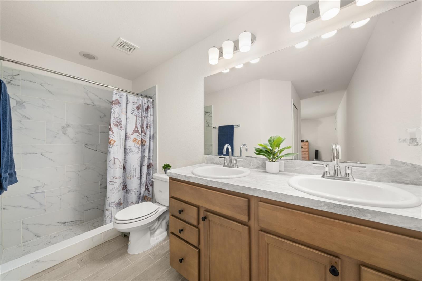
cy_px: 140
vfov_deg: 90.0
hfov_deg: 112.6
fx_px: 141
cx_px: 211
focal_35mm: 12
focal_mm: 12
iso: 400
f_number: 11
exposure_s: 1/4
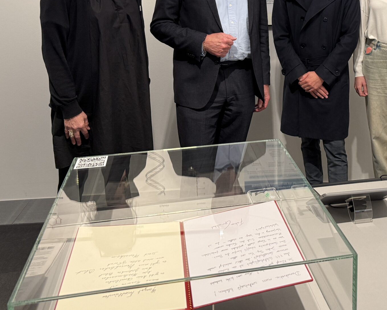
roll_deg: +0.3
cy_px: 47
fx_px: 504
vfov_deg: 32.8
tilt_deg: -9.3
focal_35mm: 44
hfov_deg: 40.8
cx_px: 291
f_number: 1.78
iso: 200
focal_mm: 6.76
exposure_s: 1/103
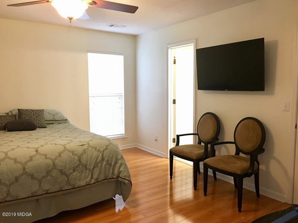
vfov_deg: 48.2
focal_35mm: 29
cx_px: 149
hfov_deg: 61.7
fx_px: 250
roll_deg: -0.1
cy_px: 112
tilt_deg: -5.4
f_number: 2.2
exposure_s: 1/10
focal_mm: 4.15
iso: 100
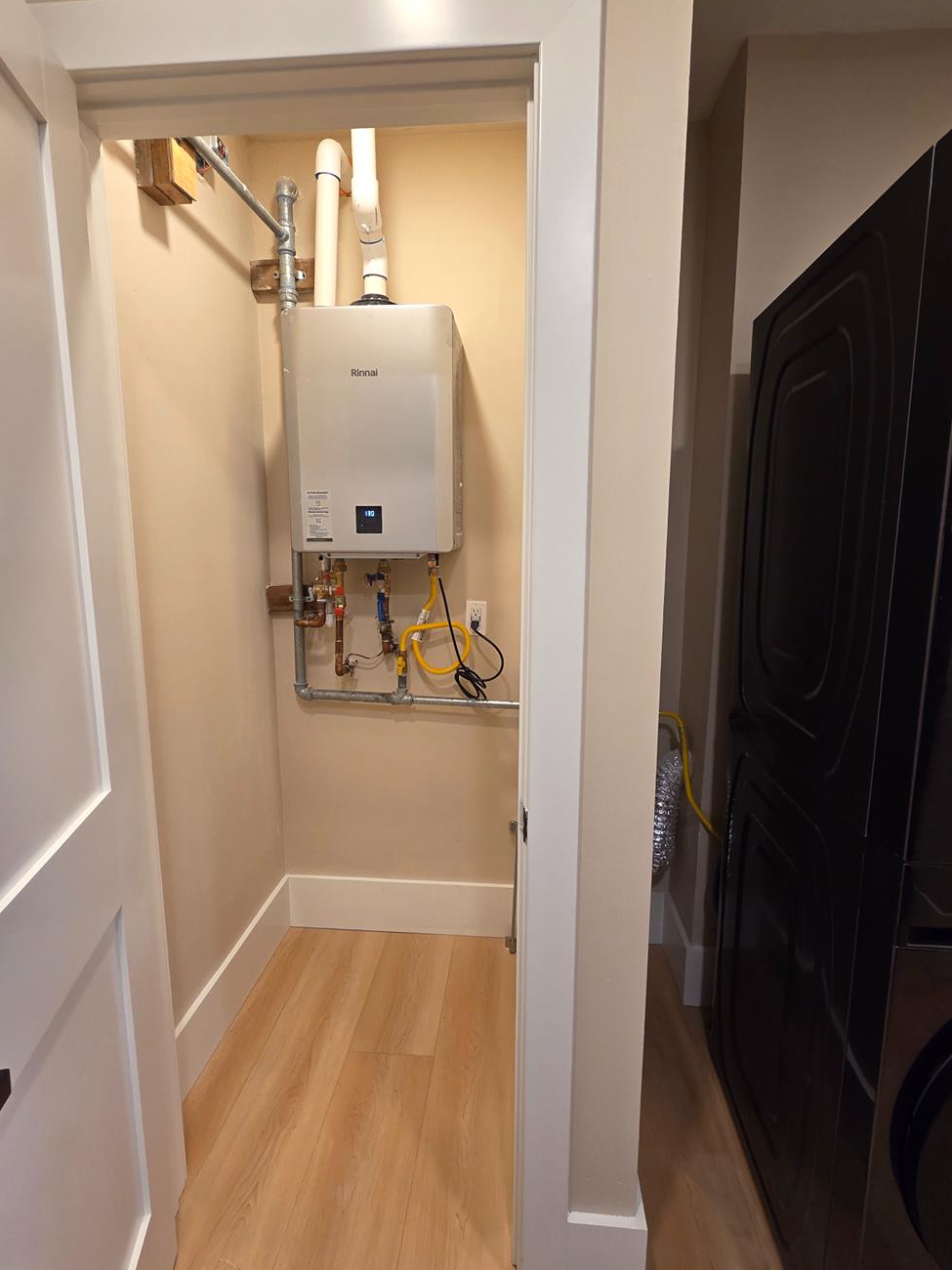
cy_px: 635
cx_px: 478
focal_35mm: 15
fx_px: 550
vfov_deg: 98.2
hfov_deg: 81.7
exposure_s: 1/60
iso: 200
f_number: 2.2
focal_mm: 2.2
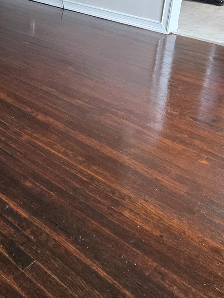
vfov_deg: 38.7
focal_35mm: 47
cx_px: 32
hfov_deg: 29.9
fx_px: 405
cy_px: 54
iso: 250
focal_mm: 5.4
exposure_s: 1/120
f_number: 1.8
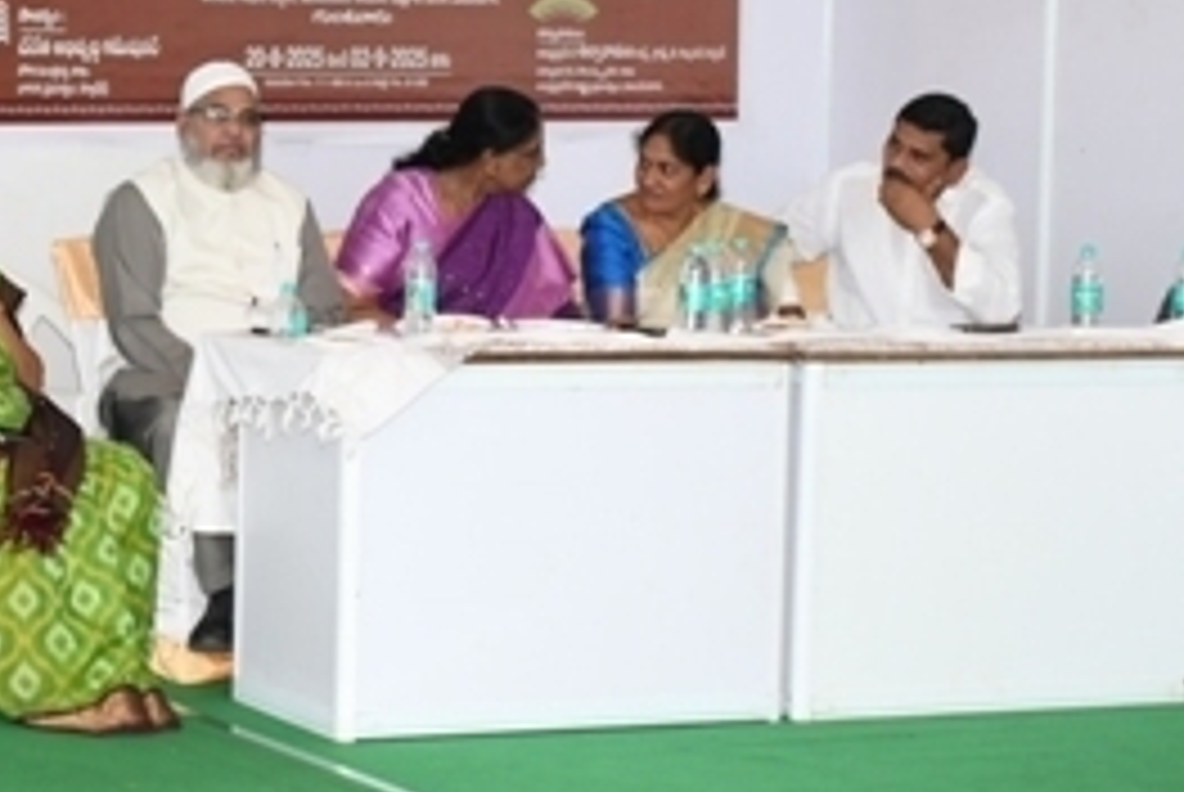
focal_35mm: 124
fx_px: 4083
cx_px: 99
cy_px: 218
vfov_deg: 11.1
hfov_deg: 16.3
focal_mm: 34
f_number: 5.6
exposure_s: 1/80
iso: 320
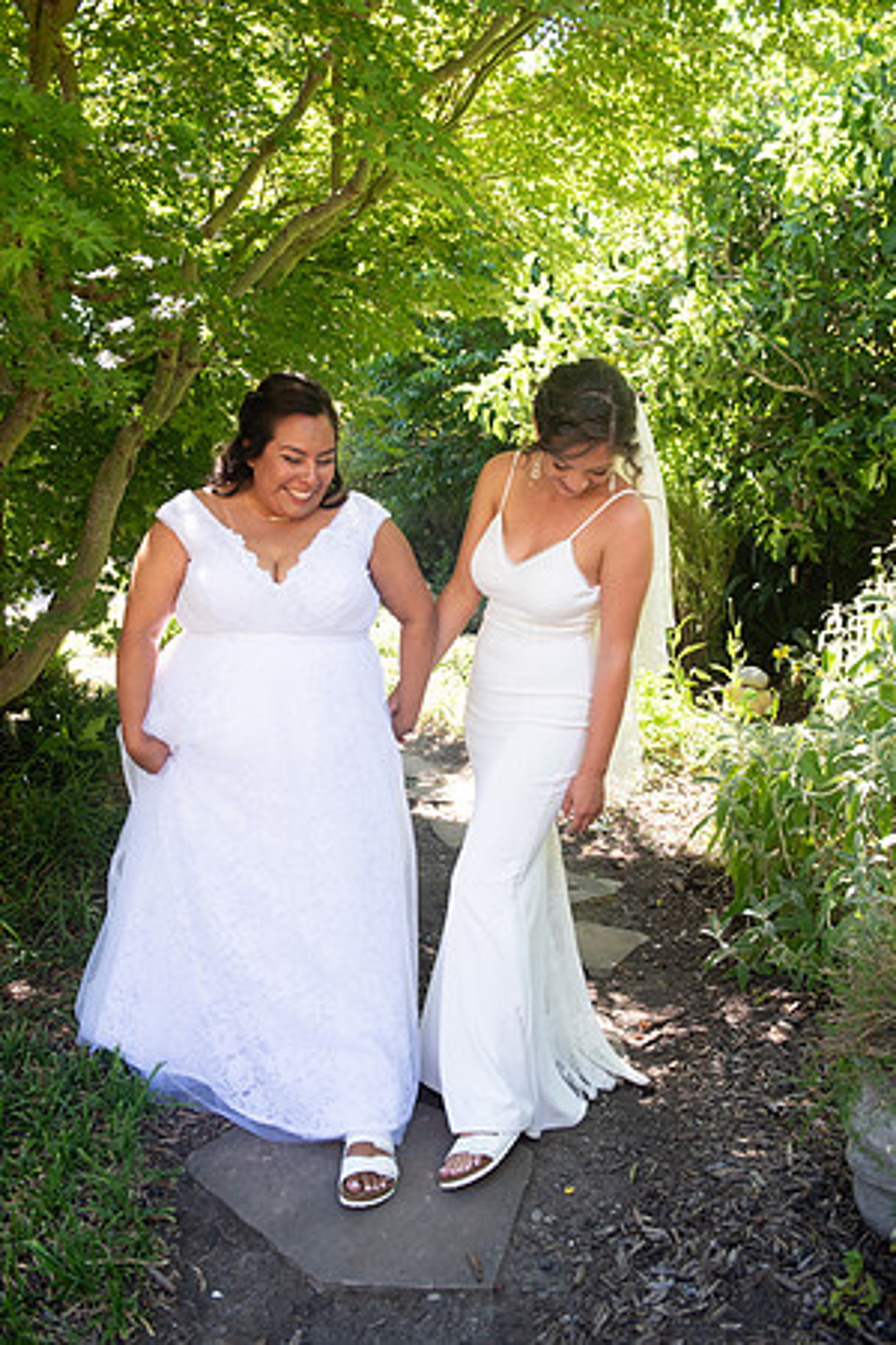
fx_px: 1083
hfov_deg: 45.0
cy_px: 672
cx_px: 448
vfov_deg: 63.7
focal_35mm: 29
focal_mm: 29
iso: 640
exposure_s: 1/250
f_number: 4
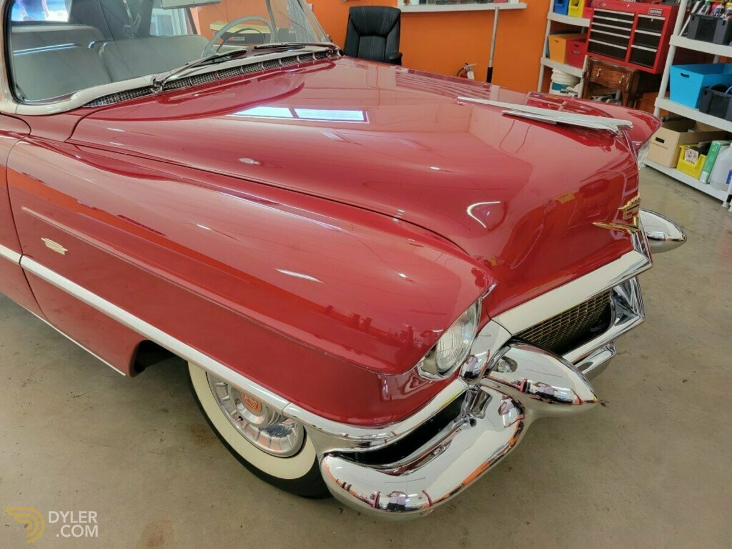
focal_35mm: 26
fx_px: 550
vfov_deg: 53.1
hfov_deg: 67.3
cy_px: 274
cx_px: 366
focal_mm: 5.4
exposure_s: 1/119
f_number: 1.8
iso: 250
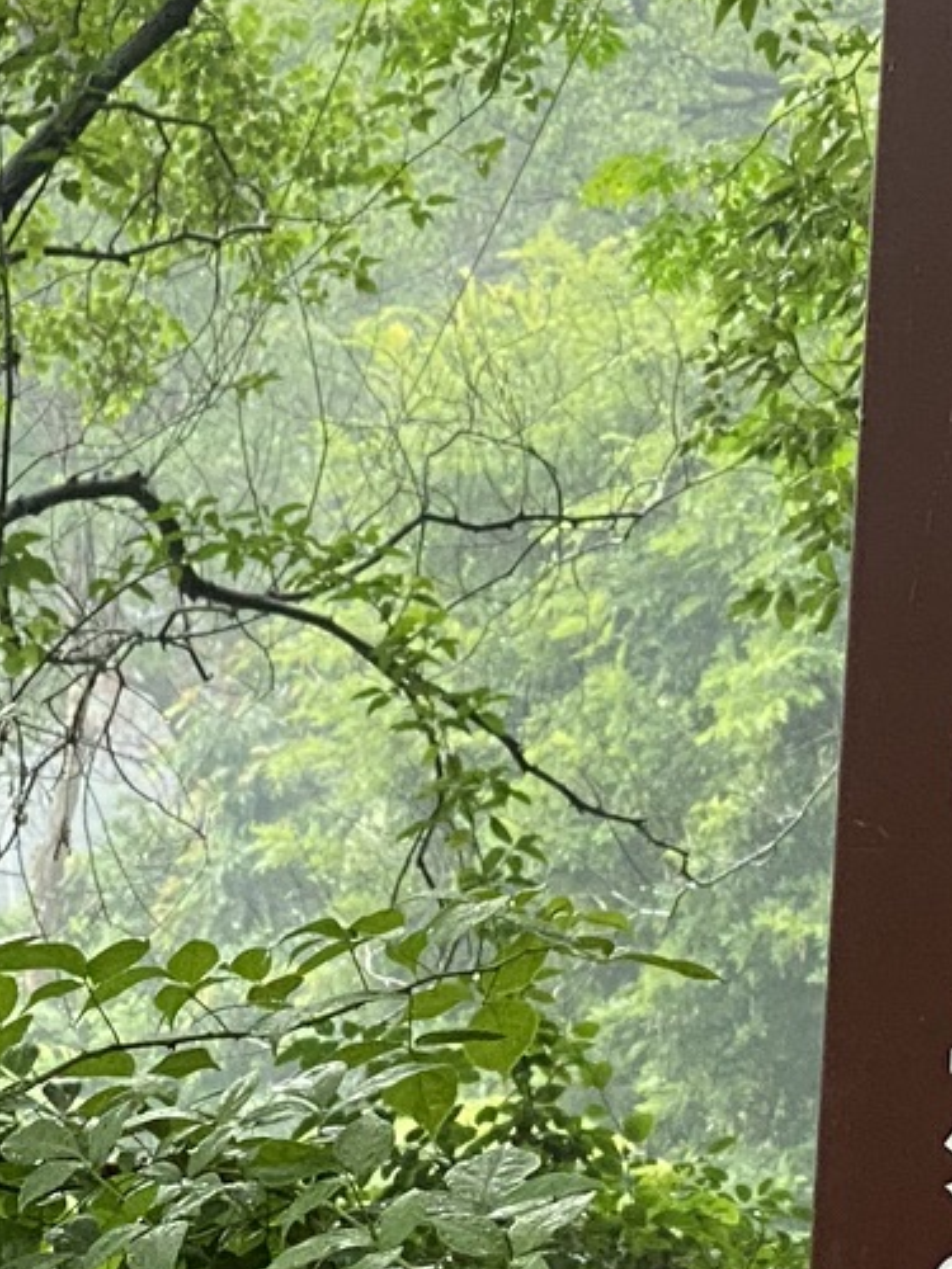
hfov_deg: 7.1
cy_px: -259
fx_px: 7627
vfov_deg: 9.4
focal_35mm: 208
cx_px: 802
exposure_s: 1/121
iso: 80
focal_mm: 6
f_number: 2
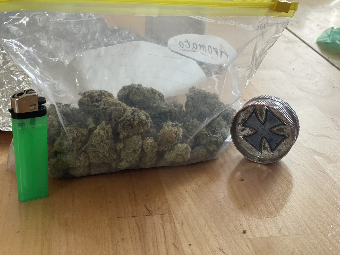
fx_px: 629
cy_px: 128
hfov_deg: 30.3
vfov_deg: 22.9
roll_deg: -3.1
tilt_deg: -23.8
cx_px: 170
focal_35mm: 64
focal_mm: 7.5
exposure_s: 1/99
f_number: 2.2
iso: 80
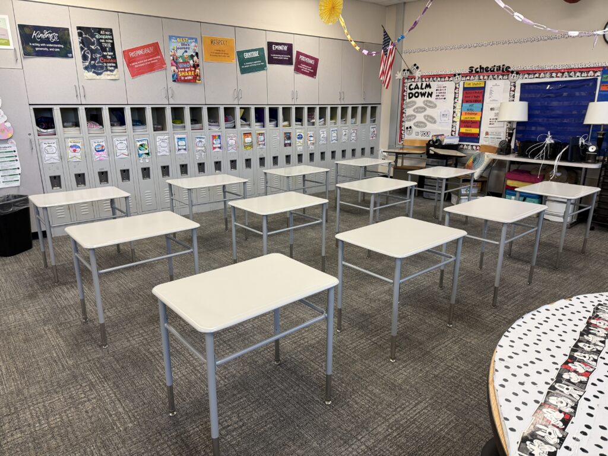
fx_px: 422
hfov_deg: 71.6
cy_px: 228
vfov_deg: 56.8
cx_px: 304
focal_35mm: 24
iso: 125
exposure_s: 1/60
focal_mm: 6.76
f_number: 1.78
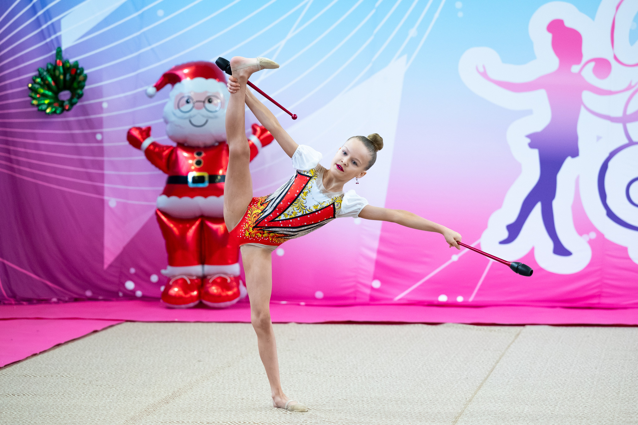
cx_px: 325
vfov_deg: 10.5
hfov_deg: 15.7
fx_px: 2313
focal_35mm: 131
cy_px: 197
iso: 4000
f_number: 3.2
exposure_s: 1/800
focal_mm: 110
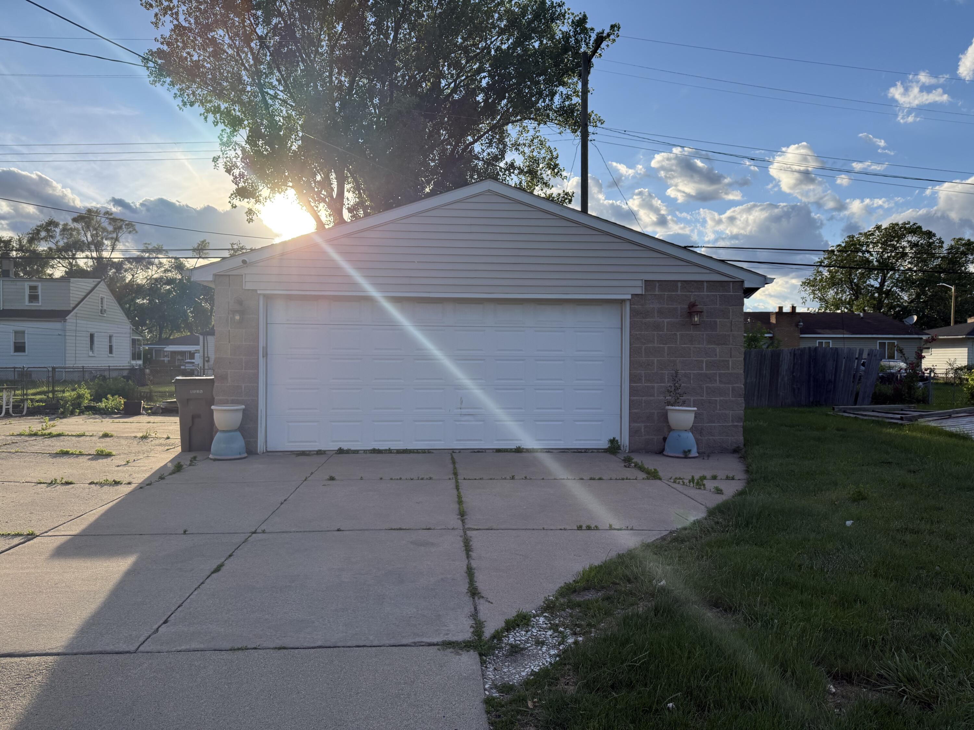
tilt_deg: -0.6
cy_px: 365
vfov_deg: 56.8
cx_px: 487
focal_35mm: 24
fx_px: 675
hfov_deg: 71.6
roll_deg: +0.4
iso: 125
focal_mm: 6.76
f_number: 1.78
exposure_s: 1/4167
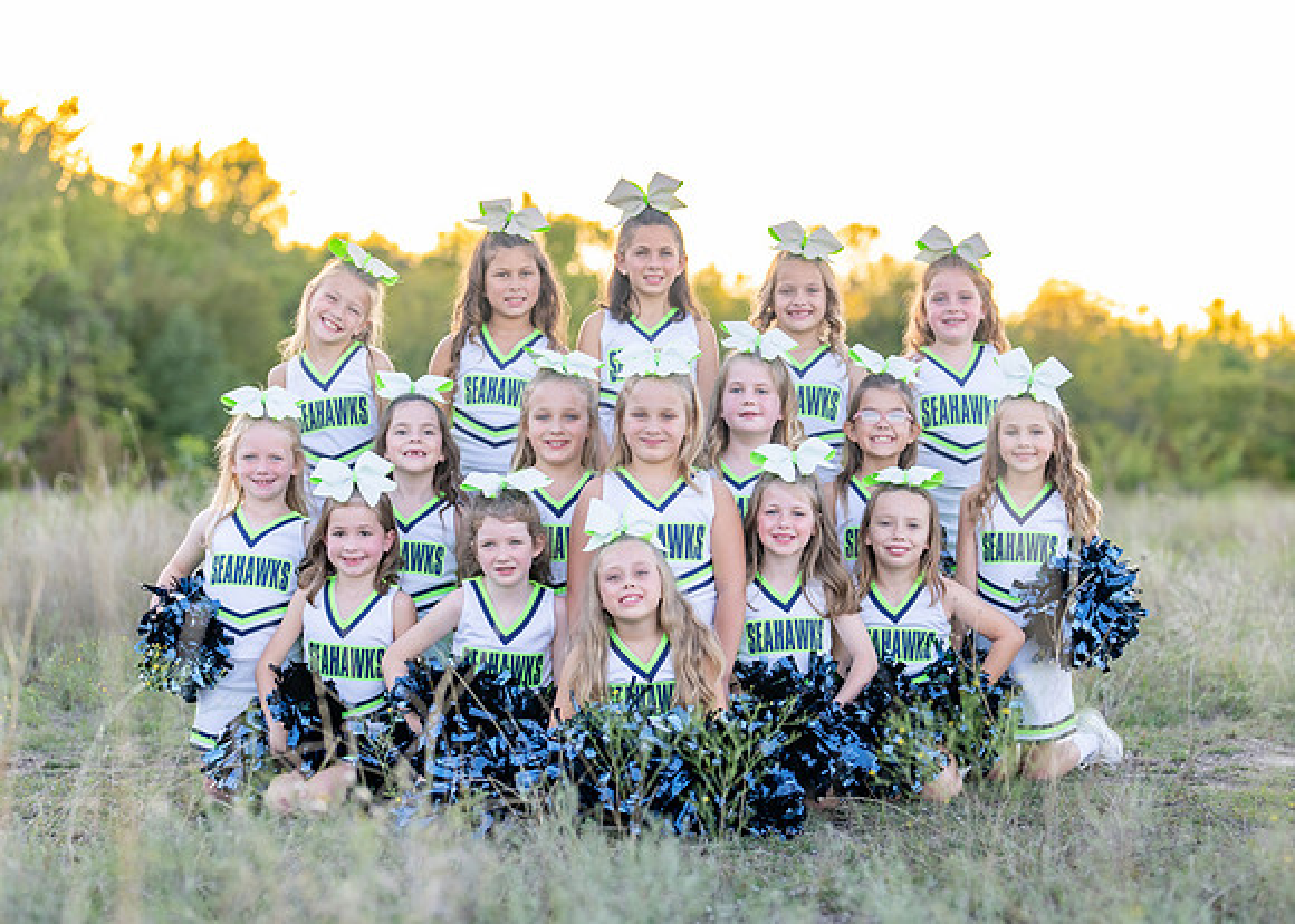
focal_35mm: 70
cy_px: 587
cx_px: 755
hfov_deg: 28.0
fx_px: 2591
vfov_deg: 20.2
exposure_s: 1/400
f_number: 1.6
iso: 100
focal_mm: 50
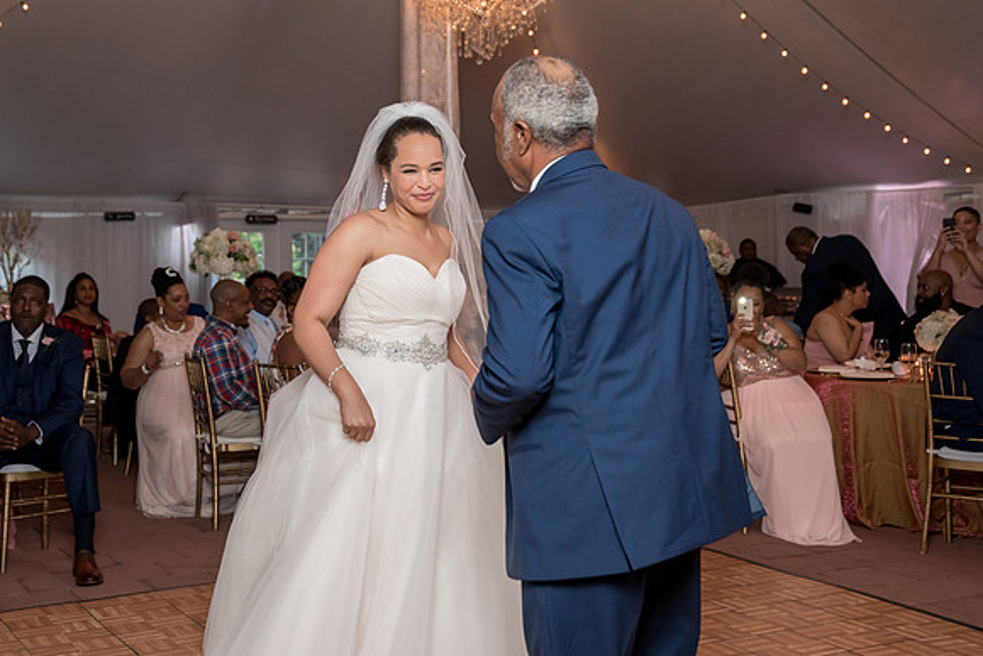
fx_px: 1353
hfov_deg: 39.9
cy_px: 281
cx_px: 479
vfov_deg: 27.2
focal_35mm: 50
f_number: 4
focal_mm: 43
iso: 2000
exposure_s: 1/200
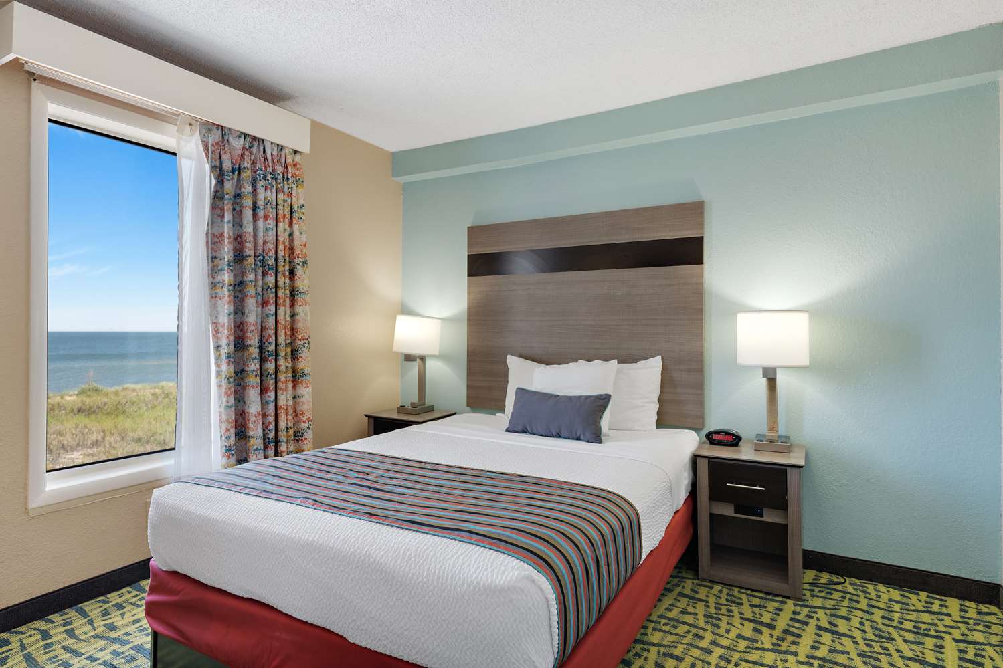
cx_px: 502
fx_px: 529
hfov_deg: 86.9
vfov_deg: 64.5
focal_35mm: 19
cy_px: 334
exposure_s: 1/5
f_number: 8
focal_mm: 19
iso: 250
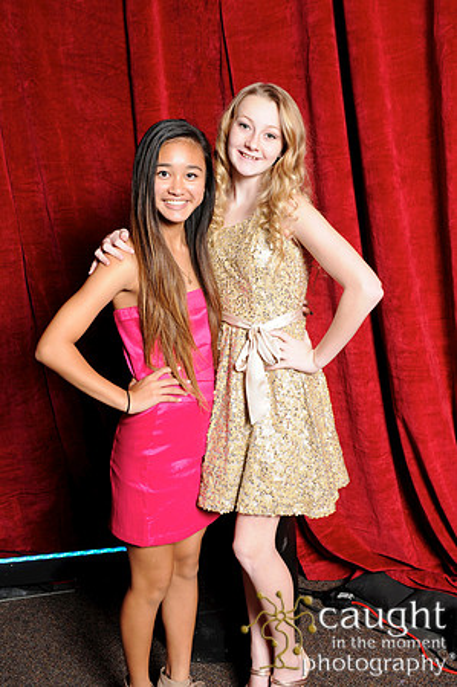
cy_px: 344
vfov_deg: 46.4
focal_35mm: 42
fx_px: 802
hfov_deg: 31.8
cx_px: 228
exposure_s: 1/60
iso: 400
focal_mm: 28
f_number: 8
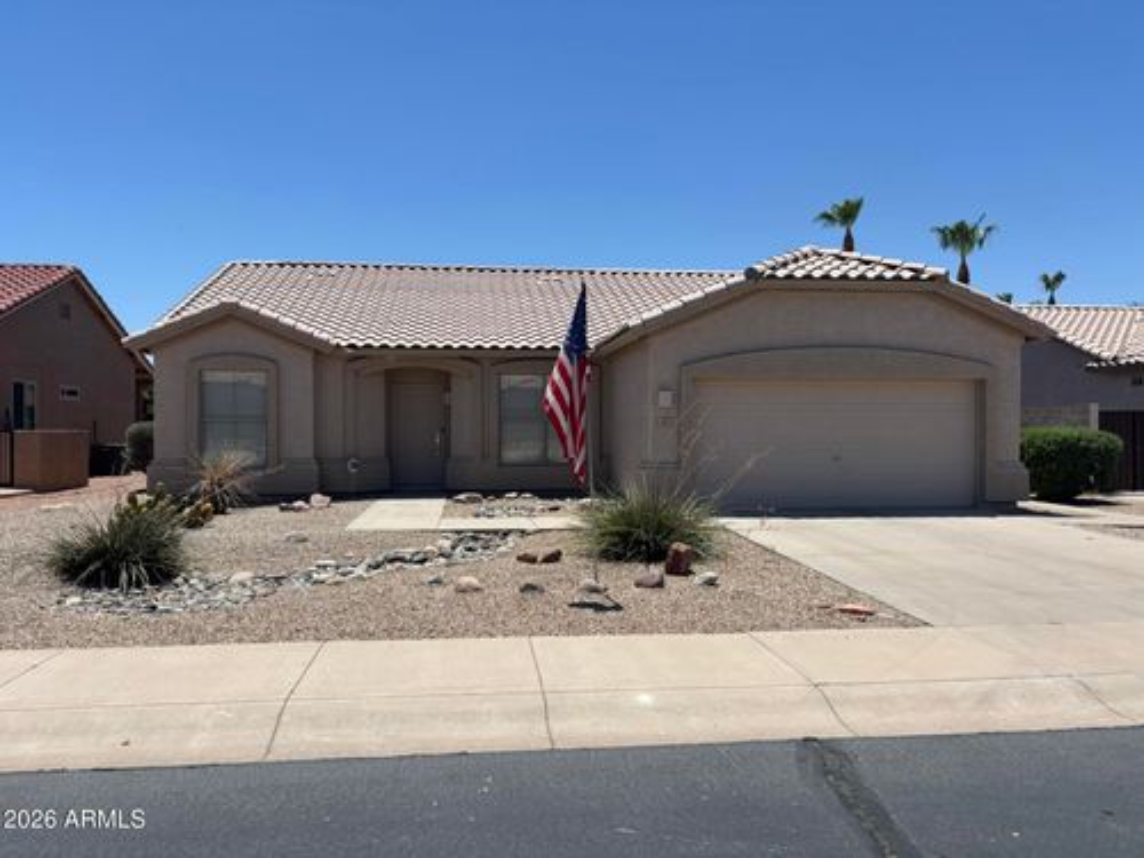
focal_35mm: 26
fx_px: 859
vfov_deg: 53.1
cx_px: 572
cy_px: 429
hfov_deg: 67.3
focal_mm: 5.96
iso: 50
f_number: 1.6
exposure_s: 1/5348
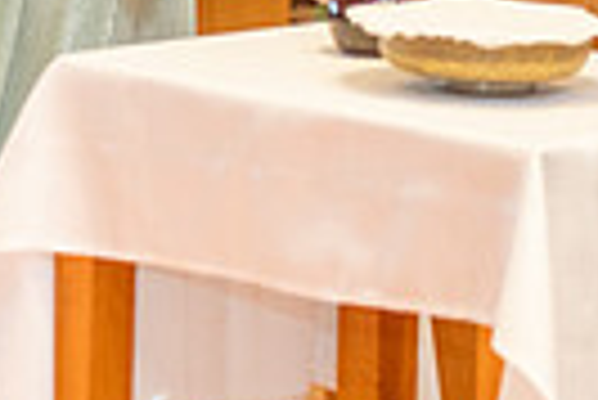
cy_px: -245
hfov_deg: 6.6
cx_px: -270
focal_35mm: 306
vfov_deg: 4.5
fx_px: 5088
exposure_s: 1/160
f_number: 2.8
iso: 1600
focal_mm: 70
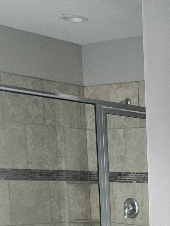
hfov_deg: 15.7
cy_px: 302
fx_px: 556
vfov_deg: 20.8
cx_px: 272
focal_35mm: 85
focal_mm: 5.4
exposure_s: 1/120
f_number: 1.8
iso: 200
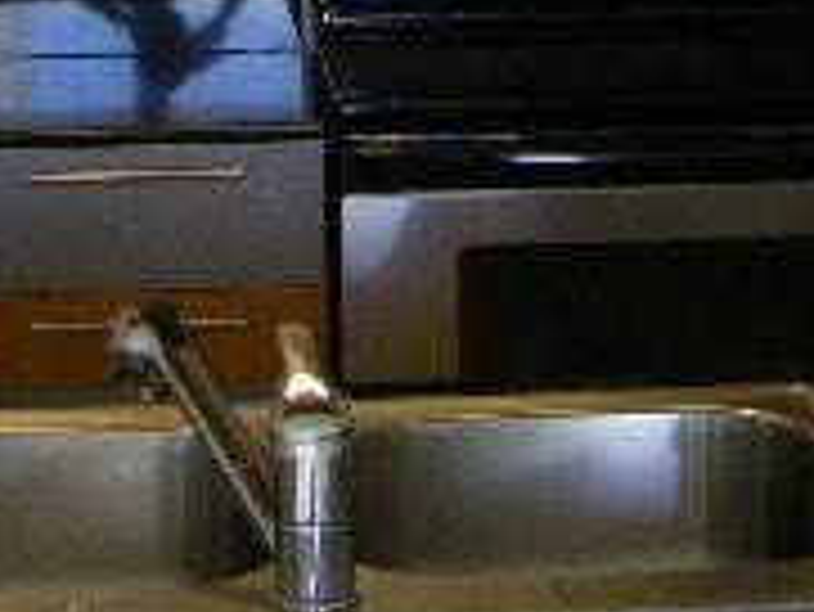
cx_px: 391
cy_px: -202
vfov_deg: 10.8
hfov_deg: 14.7
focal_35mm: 134
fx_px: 3153
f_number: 3.5
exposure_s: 1/50
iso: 250
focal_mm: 6.3
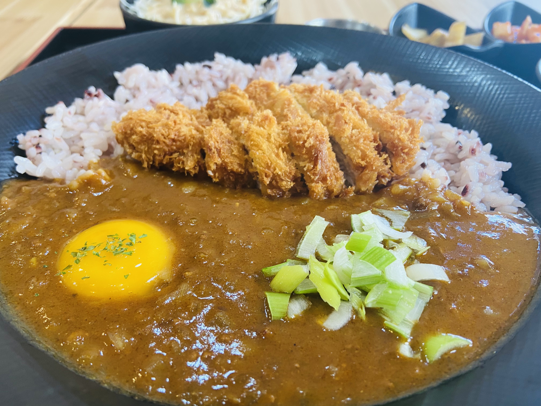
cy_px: 203
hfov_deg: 67.3
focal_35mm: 26
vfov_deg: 53.1
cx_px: 270
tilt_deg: -41.3
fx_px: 406
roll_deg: -0.3
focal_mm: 4.25
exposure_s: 1/60
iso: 125
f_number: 1.8
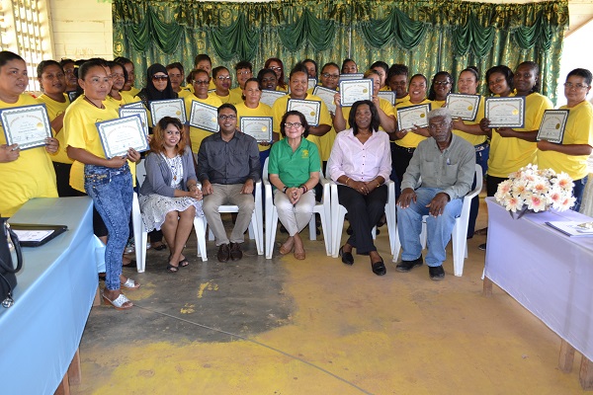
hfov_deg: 67.4
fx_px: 445
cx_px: 296
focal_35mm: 27
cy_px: 198
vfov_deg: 47.9
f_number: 3.5
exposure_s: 1/60
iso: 800
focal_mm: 18
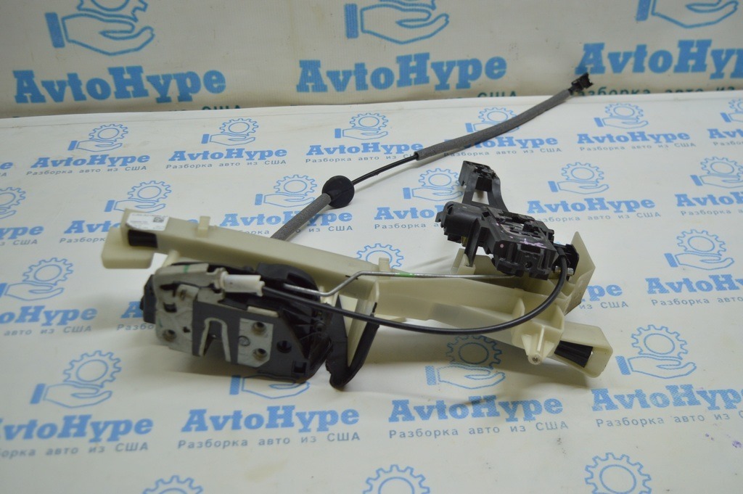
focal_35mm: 39
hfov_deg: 49.6
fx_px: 804
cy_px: 247
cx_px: 372
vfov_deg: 34.2
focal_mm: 26
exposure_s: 1/80
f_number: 4
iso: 400
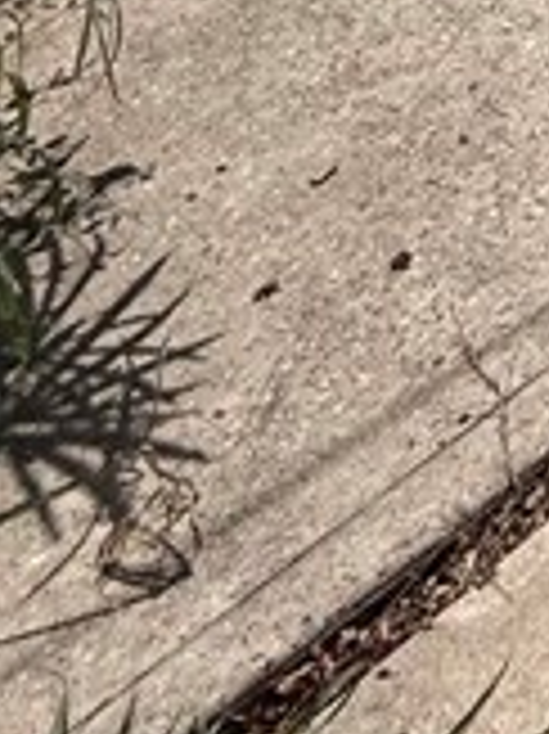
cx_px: 1395
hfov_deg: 12.4
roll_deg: -0.1
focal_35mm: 88
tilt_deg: -9.2
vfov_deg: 14.7
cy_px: -1004
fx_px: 1863
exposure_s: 1/4425
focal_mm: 2.22
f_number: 2.2
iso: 50
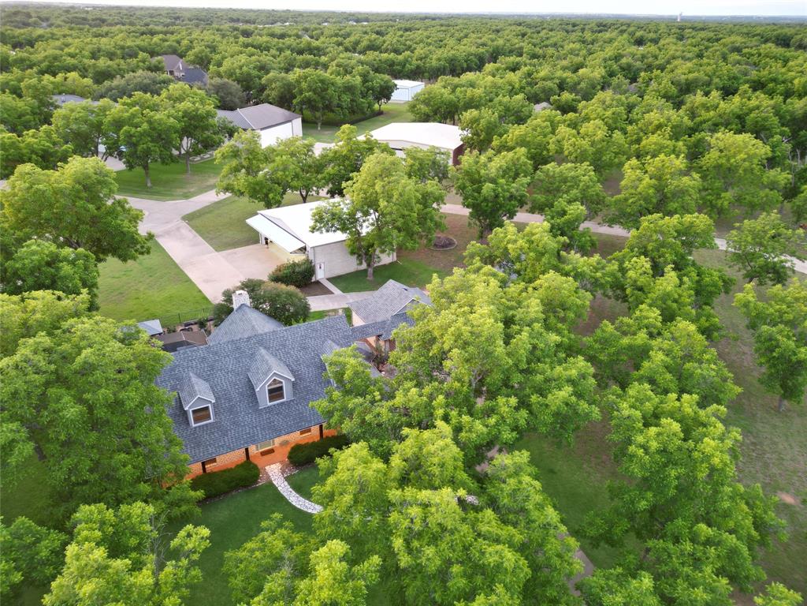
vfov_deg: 56.8
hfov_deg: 71.6
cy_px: 303
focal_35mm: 24
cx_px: 404
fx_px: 560
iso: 130
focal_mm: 6.72
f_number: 1.7
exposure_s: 1/15
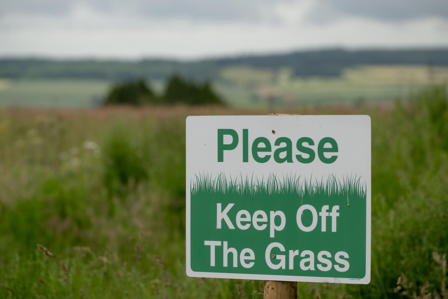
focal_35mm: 180
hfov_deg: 11.4
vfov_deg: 7.6
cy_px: 150
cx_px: 224
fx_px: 2240
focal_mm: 180
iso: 200
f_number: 5.6
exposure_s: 1/640
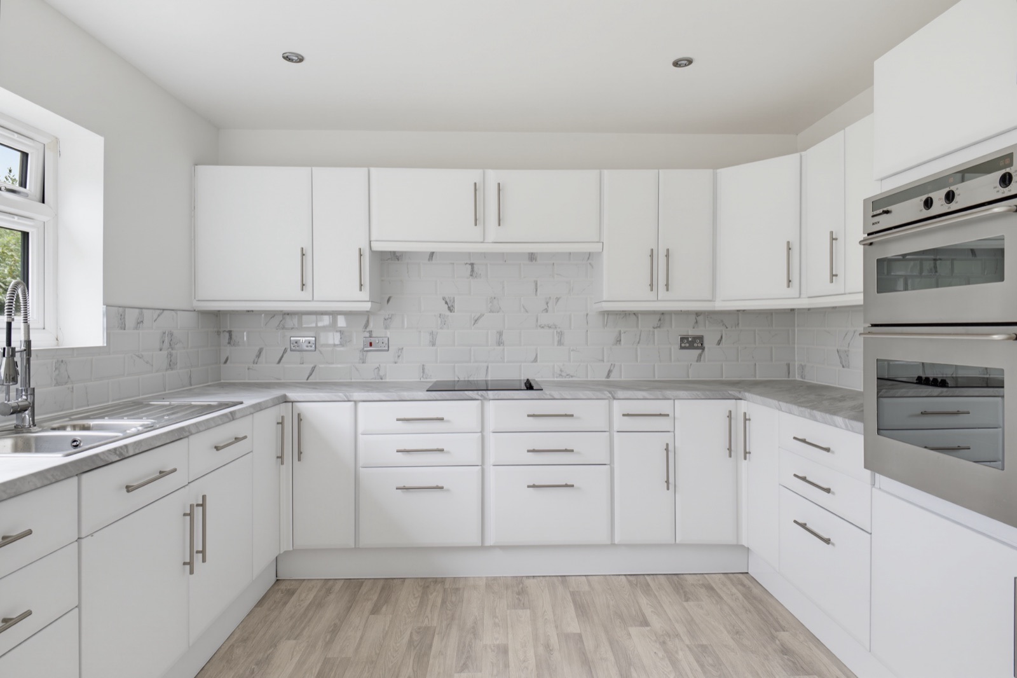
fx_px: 565
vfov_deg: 61.9
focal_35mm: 20
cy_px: 339
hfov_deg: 84.0
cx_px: 508
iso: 100
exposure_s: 1/2
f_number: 8
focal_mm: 20
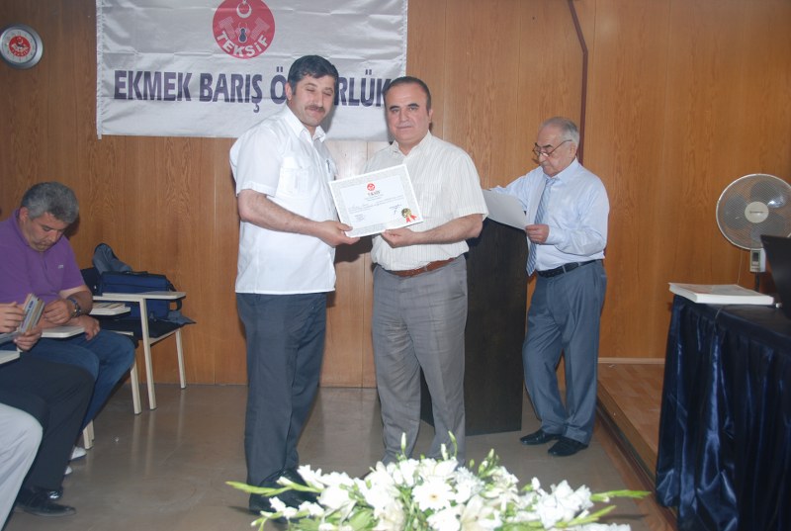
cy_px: 266
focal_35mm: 36
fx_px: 793
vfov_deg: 37.0
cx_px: 396
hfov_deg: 53.0
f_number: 4
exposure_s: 1/60
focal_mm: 24
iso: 200
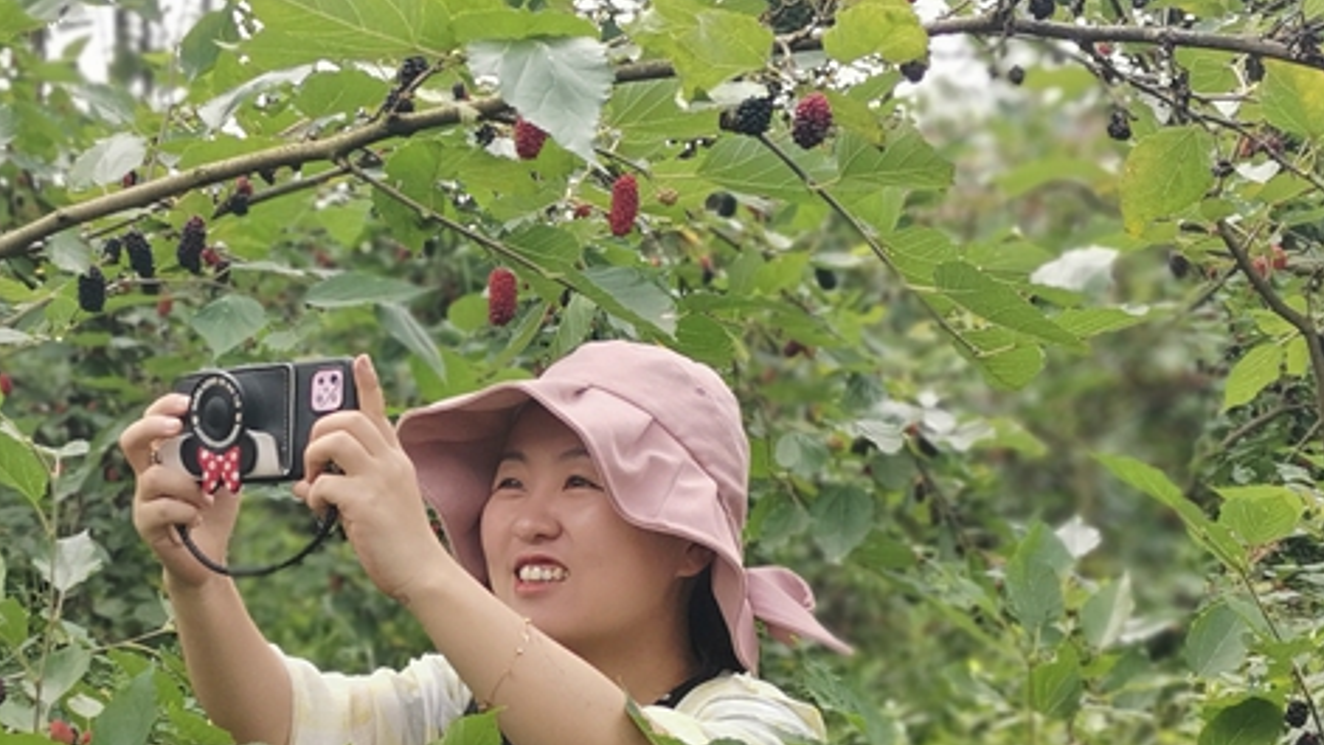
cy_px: 514
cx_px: 427
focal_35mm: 77
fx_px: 2703
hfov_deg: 27.3
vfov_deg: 15.6
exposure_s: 1/304
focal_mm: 4.75
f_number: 2.4
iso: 50
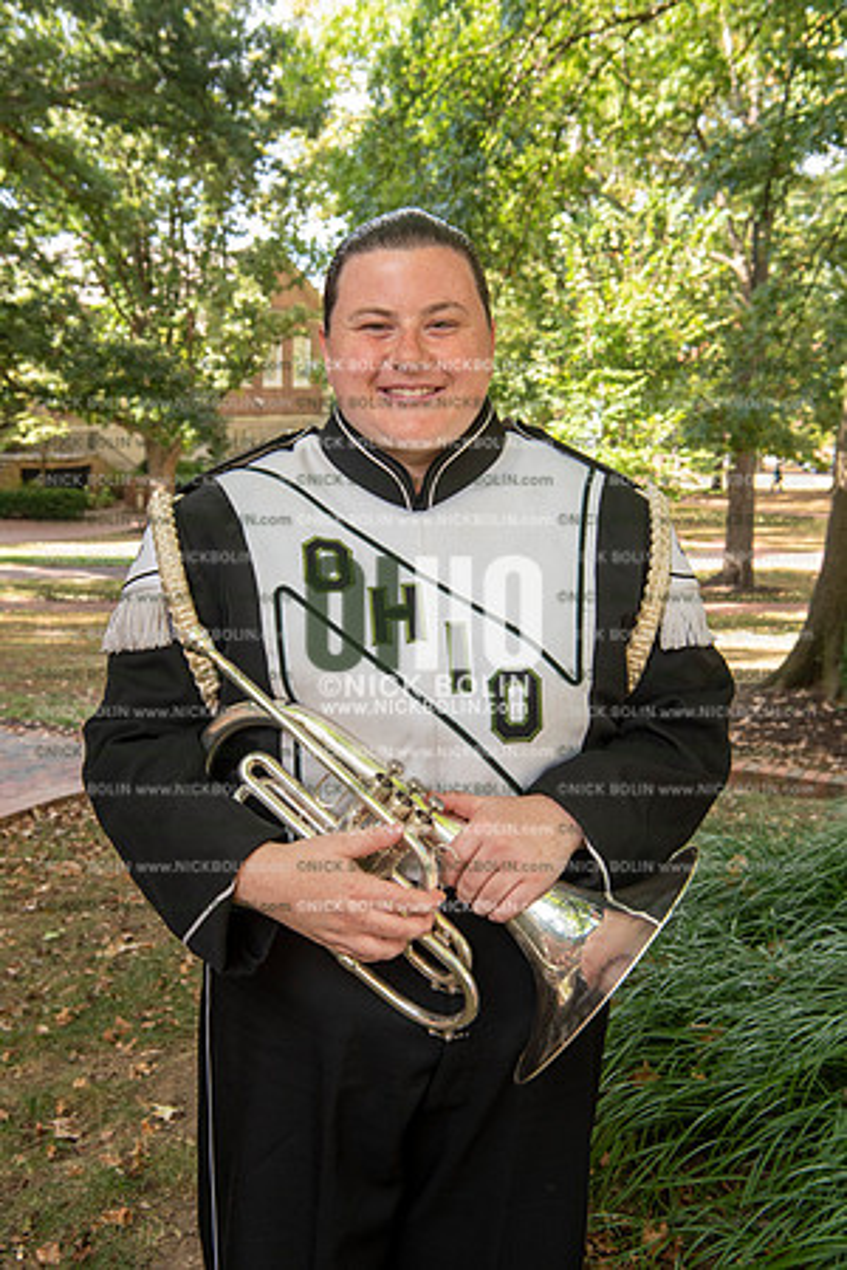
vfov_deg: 44.5
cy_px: 635
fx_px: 1553
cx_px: 424
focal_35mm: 44
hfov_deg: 30.5
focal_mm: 44
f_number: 8
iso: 500
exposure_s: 1/100
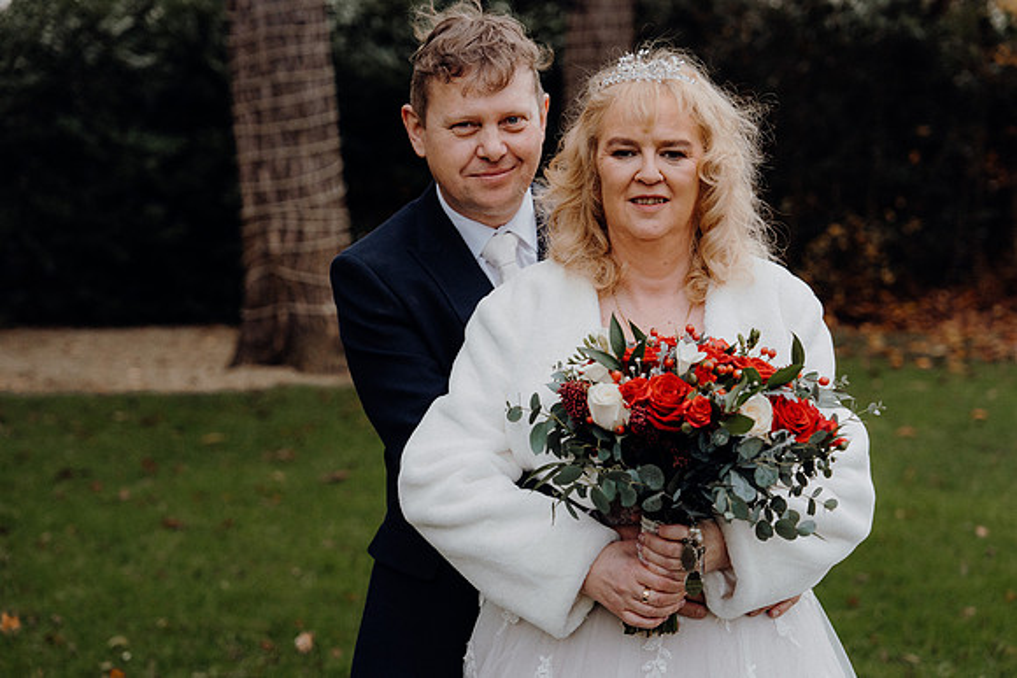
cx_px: 508
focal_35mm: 68
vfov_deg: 20.0
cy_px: 339
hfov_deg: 29.6
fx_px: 1921
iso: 1600
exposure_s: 1/250
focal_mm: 68
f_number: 3.5
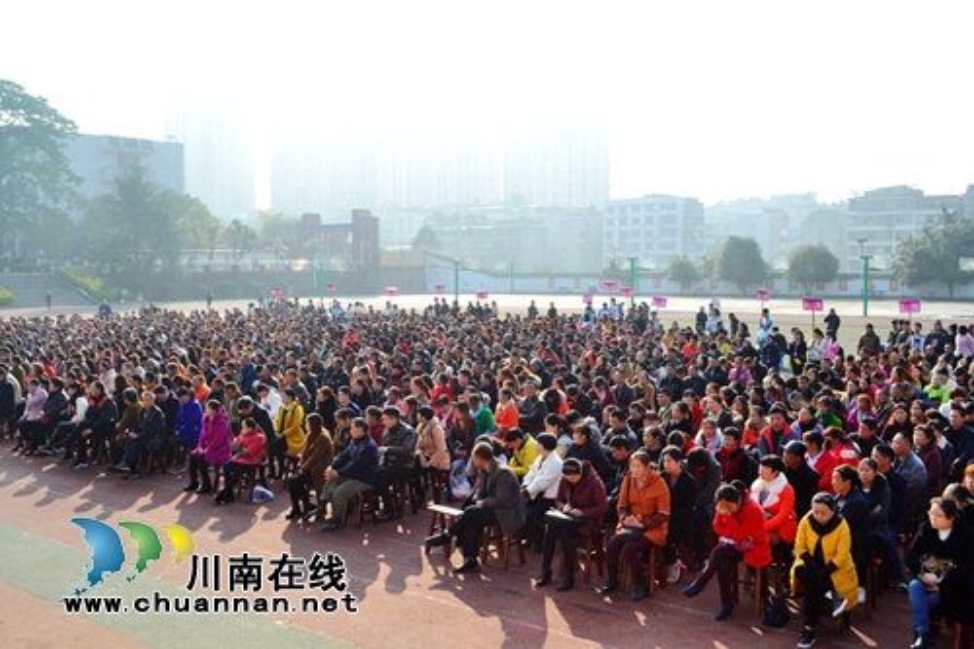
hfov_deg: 53.1
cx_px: 487
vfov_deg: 36.8
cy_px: 324
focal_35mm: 36
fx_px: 974
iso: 400
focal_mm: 24
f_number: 10
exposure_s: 1/200
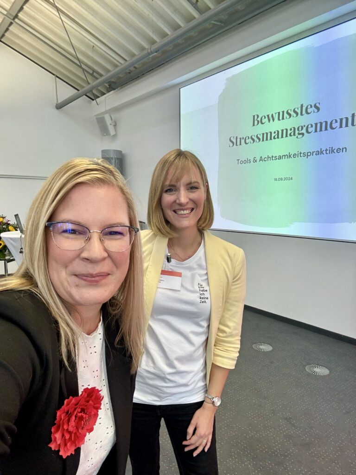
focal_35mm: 23
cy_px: 238
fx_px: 315
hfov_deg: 58.9
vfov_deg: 73.9
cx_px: 178
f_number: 1.9
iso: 80
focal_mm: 2.69
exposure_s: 1/50
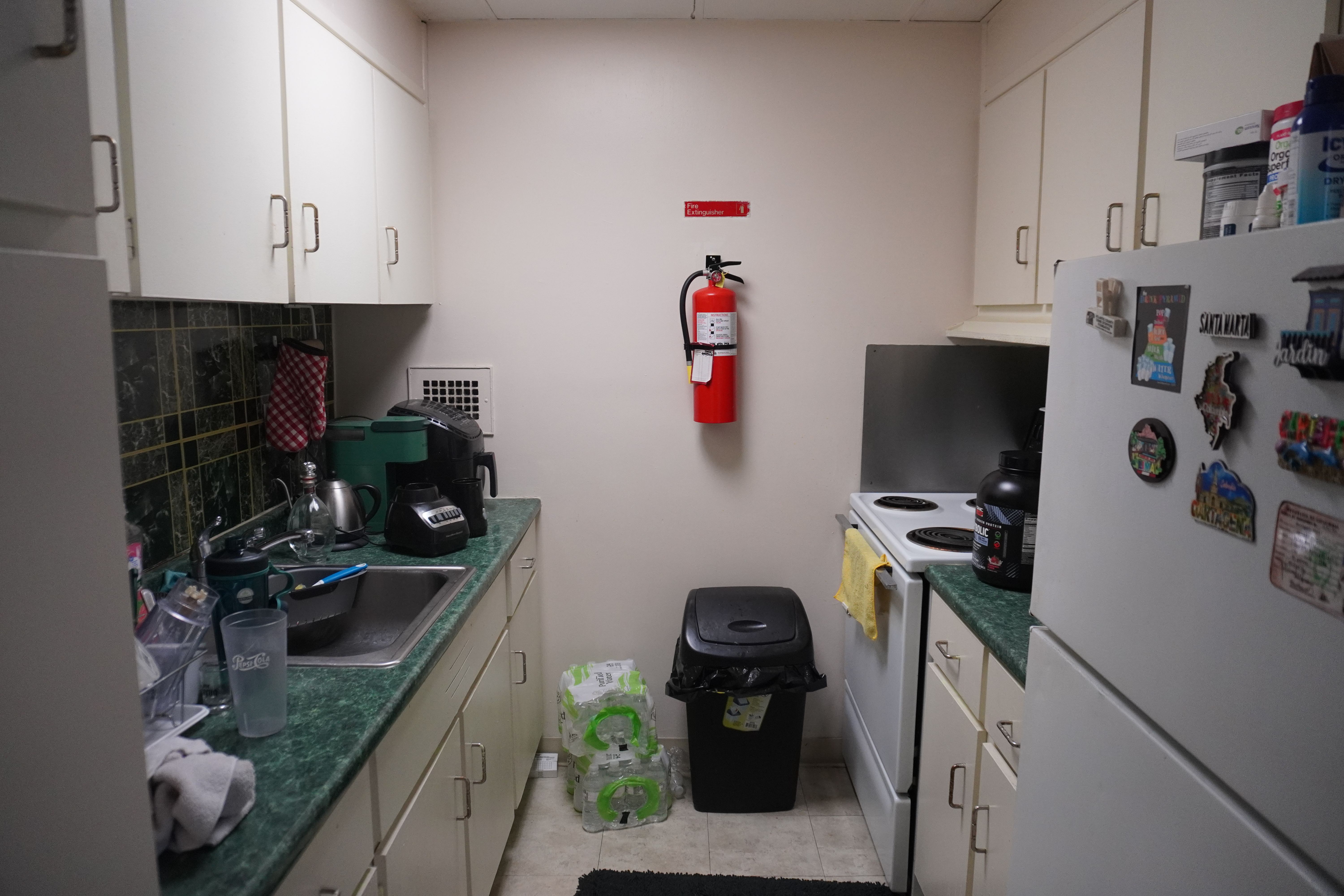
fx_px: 952
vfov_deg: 50.4
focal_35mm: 26
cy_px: 448
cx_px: 672
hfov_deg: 70.4
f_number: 4
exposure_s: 1/160
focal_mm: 17
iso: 1250
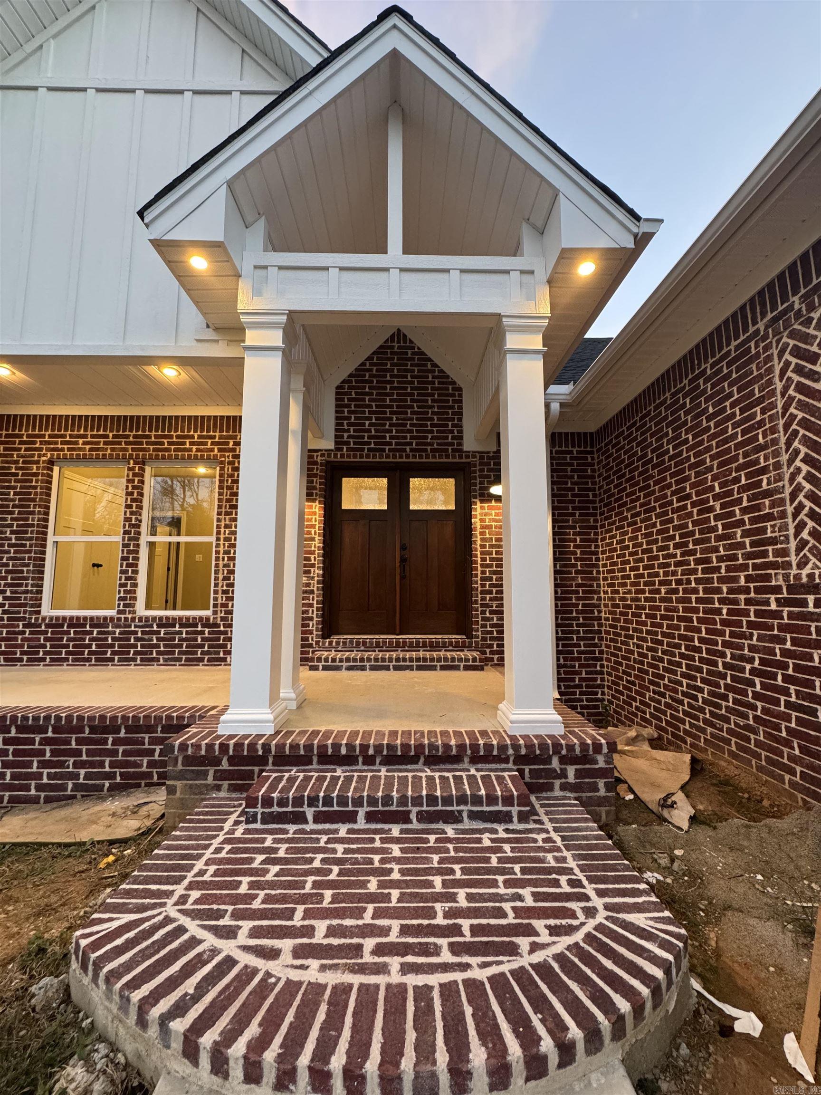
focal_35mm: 14
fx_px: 443
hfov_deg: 85.7
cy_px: 548
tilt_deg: +5.9
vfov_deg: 102.1
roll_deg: +0.0
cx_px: 410
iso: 400
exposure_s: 1/60
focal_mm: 2.22
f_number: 2.2
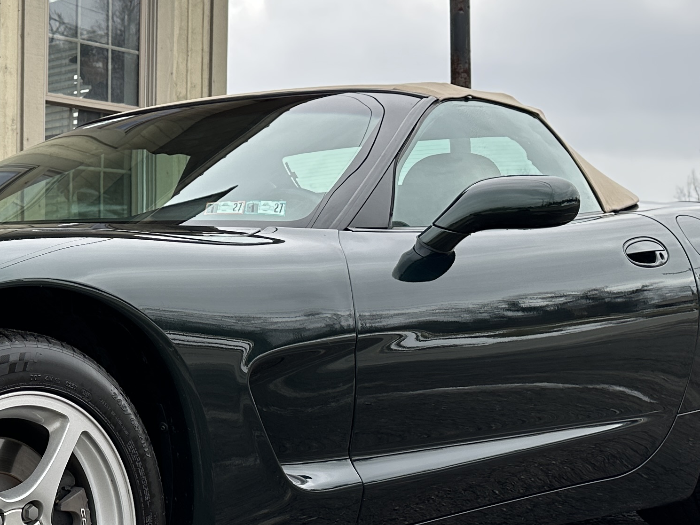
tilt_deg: -0.2
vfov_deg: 22.6
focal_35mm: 65
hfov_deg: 27.8
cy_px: 294
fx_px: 1315
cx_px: -27
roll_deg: -0.6
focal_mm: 6.86
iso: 80
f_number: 1.78
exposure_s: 1/836
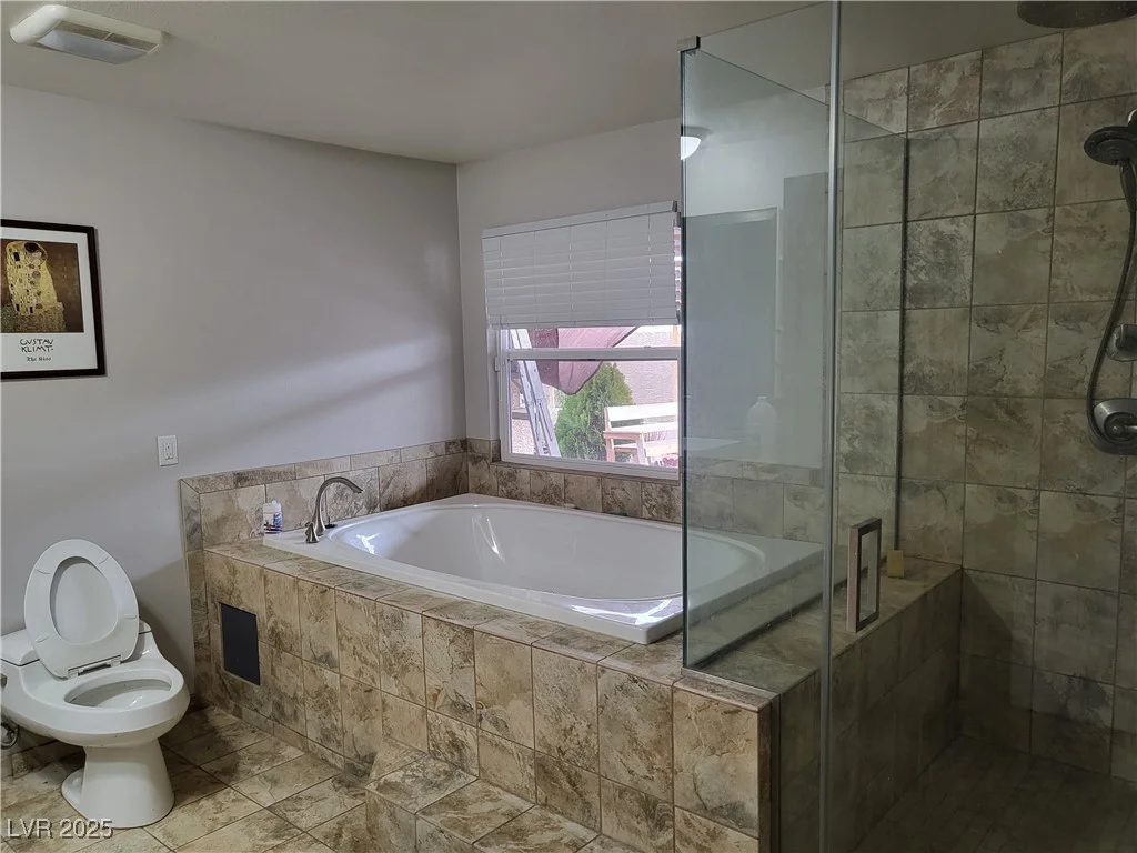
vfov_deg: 53.1
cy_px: 426
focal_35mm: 26
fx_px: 854
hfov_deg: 67.3
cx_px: 568
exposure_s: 1/40
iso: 200
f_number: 1.8
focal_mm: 4.25
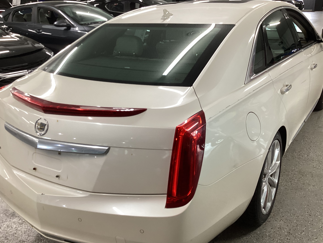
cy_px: 132
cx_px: 143
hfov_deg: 51.2
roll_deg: +2.1
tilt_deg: -24.6
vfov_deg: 39.6
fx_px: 336
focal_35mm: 36
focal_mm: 3.3
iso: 125
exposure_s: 1/50
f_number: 2.4
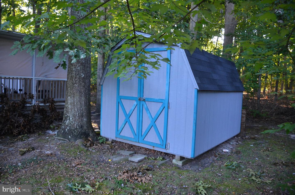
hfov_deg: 67.5
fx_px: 221
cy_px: 98
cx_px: 148
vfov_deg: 47.7
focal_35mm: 27
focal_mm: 18
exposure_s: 1/60
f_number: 4
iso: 720
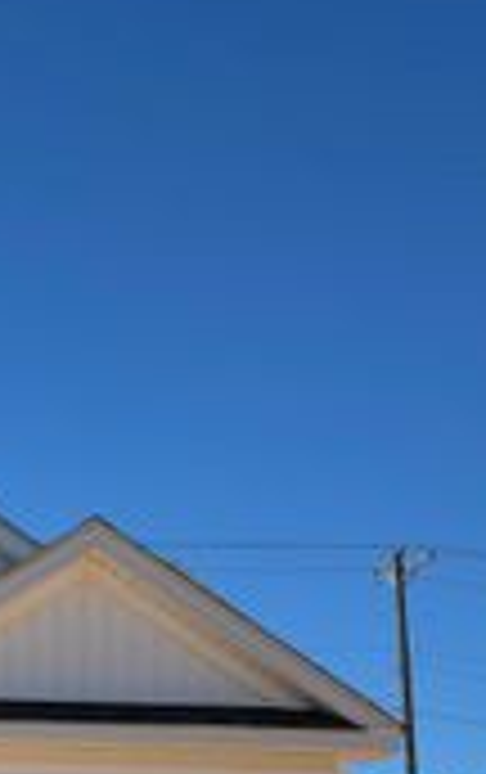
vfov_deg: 25.0
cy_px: 704
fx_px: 1690
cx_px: -198
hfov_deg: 15.4
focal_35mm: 80
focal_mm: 5.96
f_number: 1.6
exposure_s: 1/4425
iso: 50
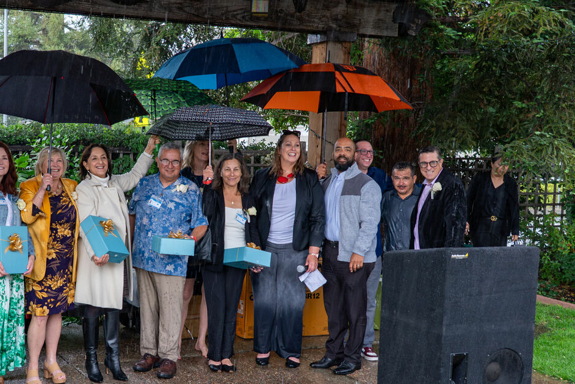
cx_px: 153
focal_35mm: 50
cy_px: 207
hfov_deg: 38.7
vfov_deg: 27.0
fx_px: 799
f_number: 5
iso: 640
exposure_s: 1/100
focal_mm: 31
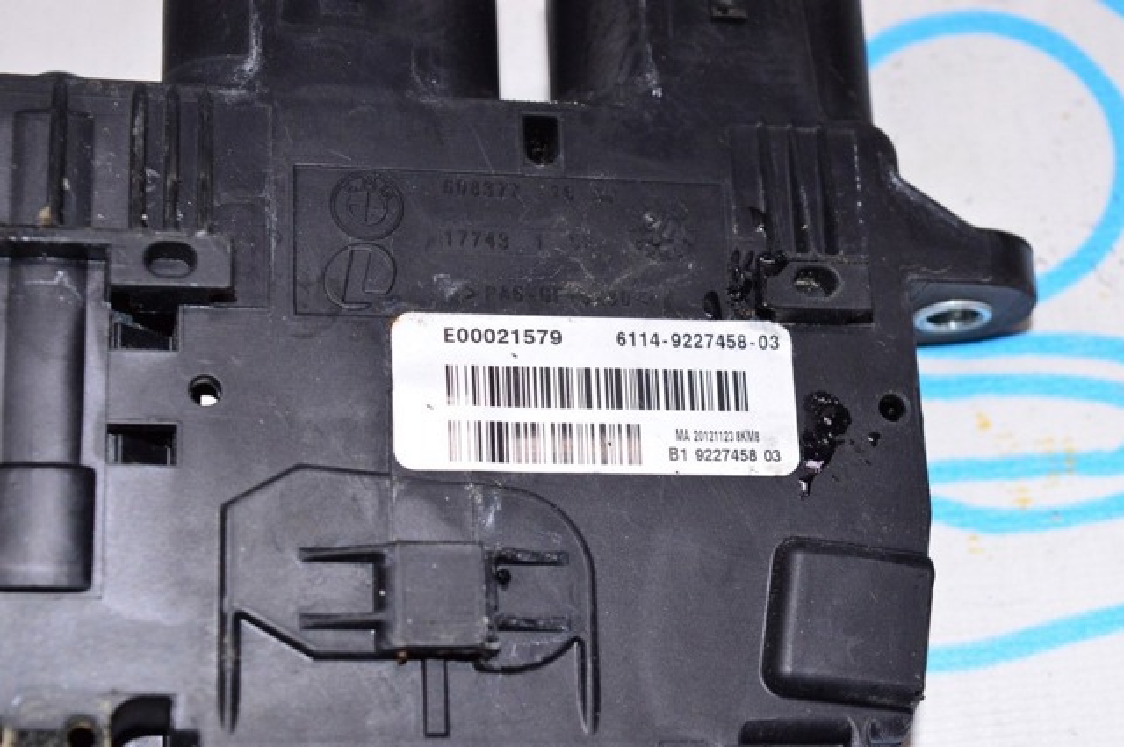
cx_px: 562
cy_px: 374
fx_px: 2339
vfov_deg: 18.1
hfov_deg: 27.0
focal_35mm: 75
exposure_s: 1/200
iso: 1600
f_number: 8
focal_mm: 50
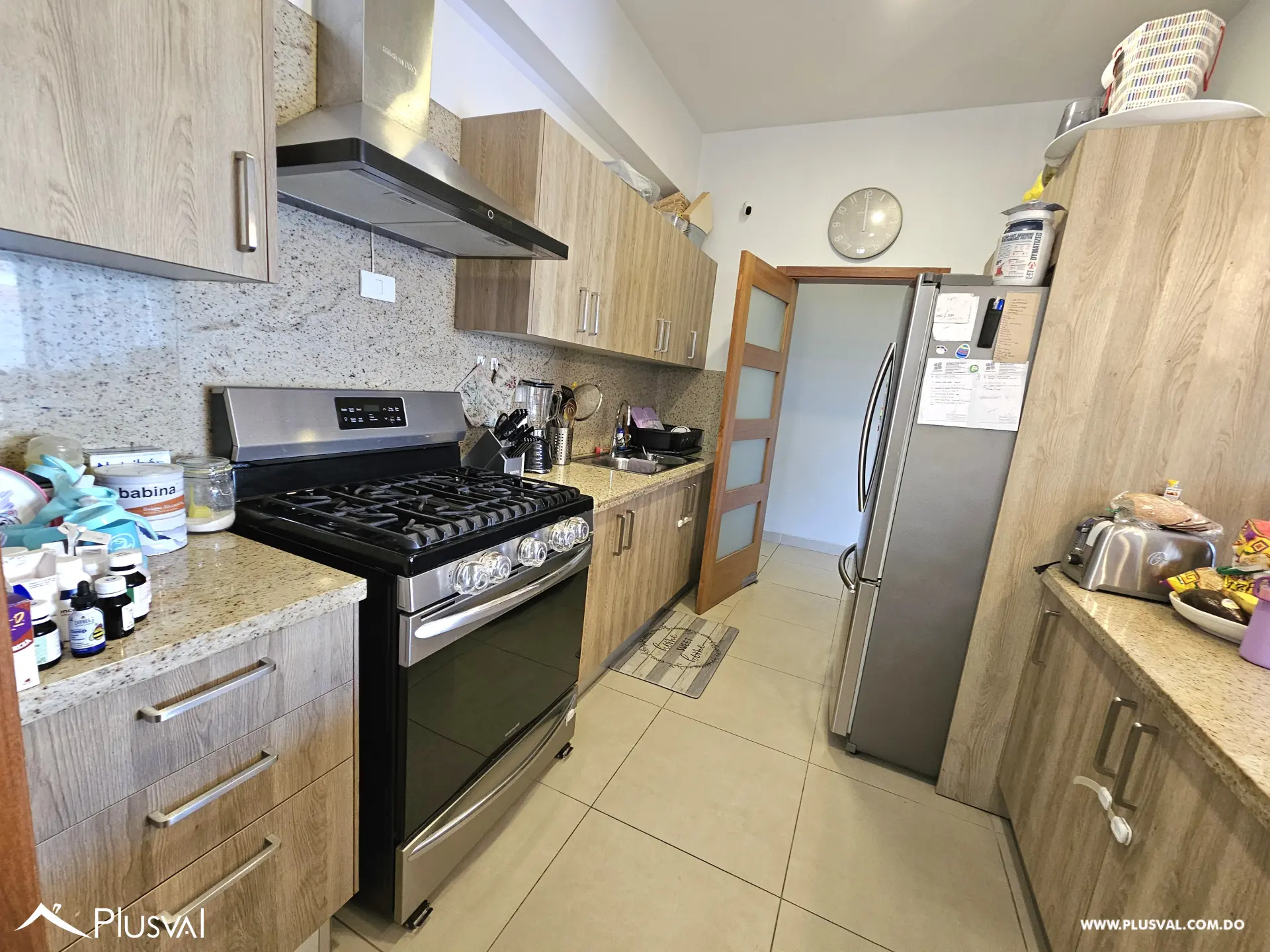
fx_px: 477
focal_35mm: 13
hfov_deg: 106.2
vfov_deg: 89.9
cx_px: 635
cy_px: 476
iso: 320
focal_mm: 2.2
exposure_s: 1/40
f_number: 2.2
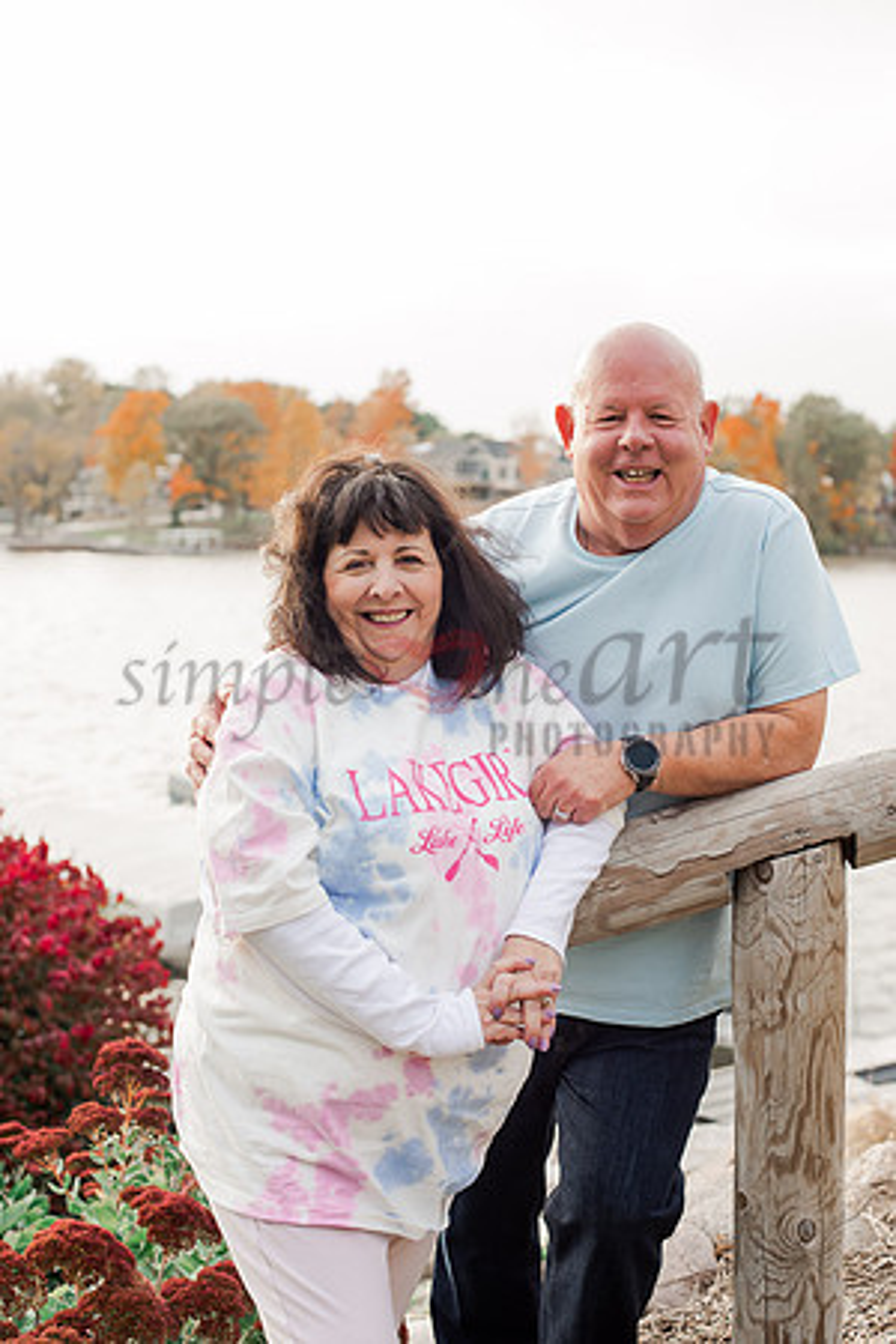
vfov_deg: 39.6
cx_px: 448
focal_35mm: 50
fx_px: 1867
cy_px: 672
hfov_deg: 27.0
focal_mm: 50
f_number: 4.5
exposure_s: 1/320
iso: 400
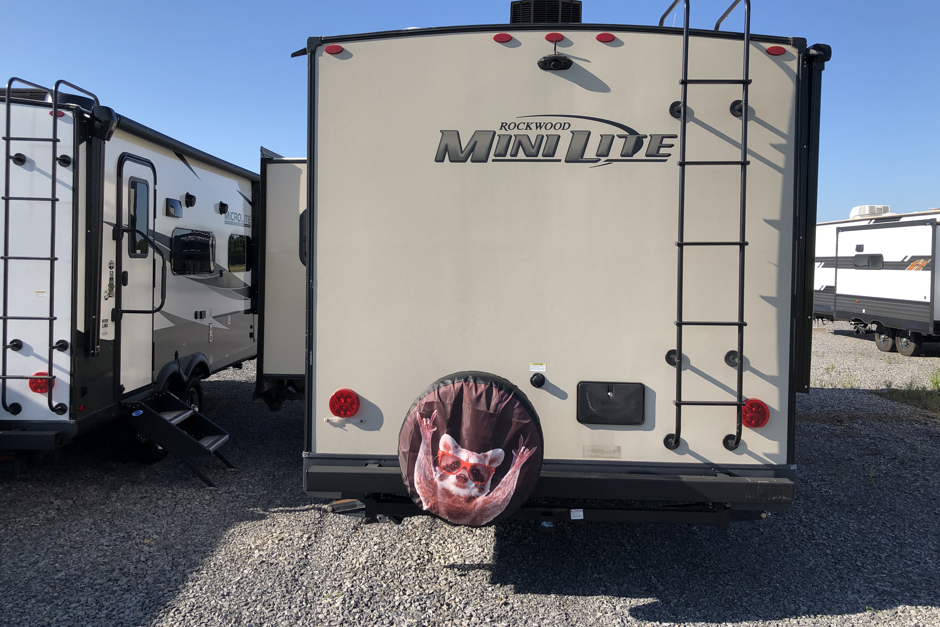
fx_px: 783
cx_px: 481
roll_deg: -1.1
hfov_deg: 61.9
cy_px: 284
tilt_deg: -2.7
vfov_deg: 43.6
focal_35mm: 30
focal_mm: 3.99
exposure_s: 1/1333
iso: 20
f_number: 1.8
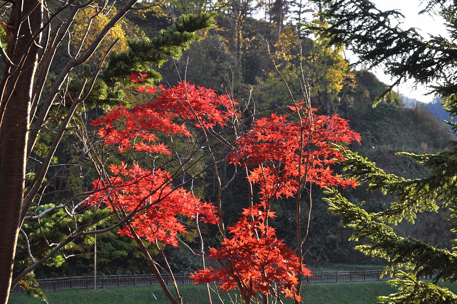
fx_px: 989
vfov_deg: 17.4
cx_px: 228
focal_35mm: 78
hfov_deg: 26.0
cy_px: 152
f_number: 6.3
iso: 200
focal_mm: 52
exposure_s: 1/160
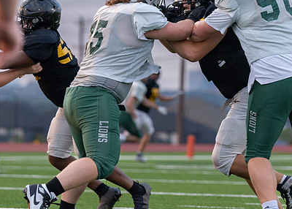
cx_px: 186
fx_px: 2389
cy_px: 42
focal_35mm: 288
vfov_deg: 5.0
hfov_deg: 7.0
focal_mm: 159
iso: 1600
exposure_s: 1/1000
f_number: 3.5
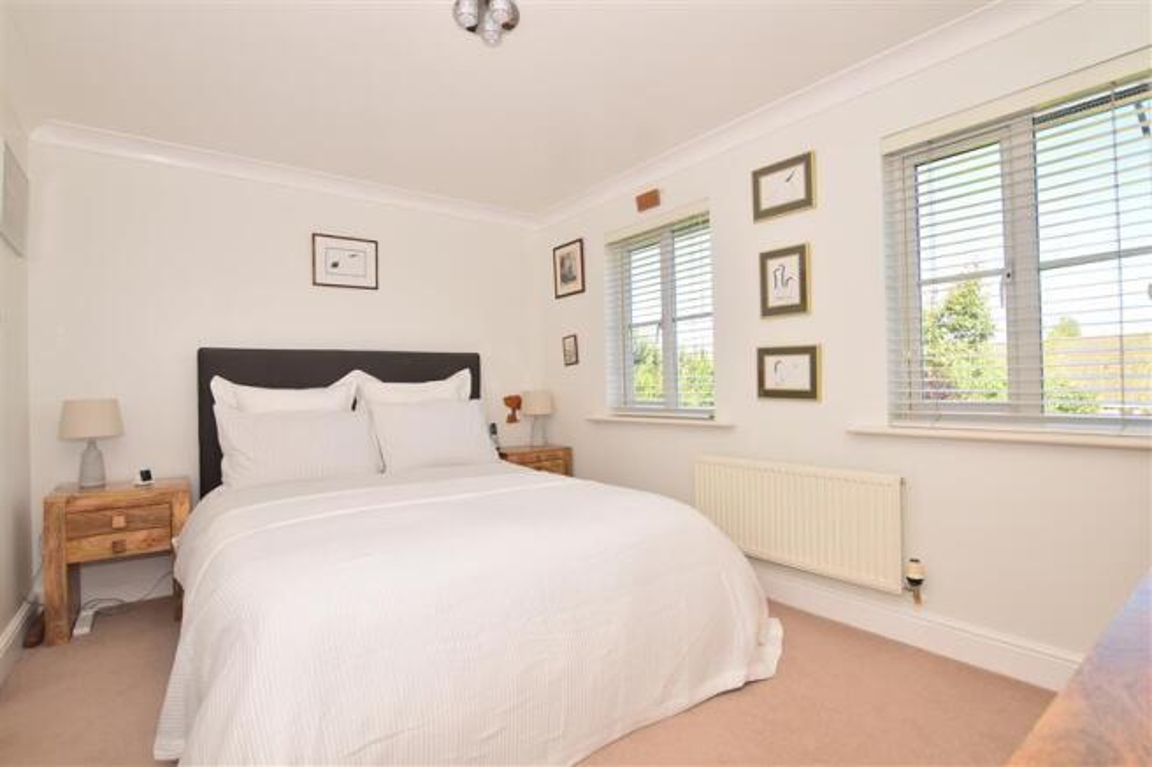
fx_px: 552
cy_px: 384
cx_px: 576
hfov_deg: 92.5
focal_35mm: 17
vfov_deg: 69.6
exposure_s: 1/50
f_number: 7.1
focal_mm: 11.5
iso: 100
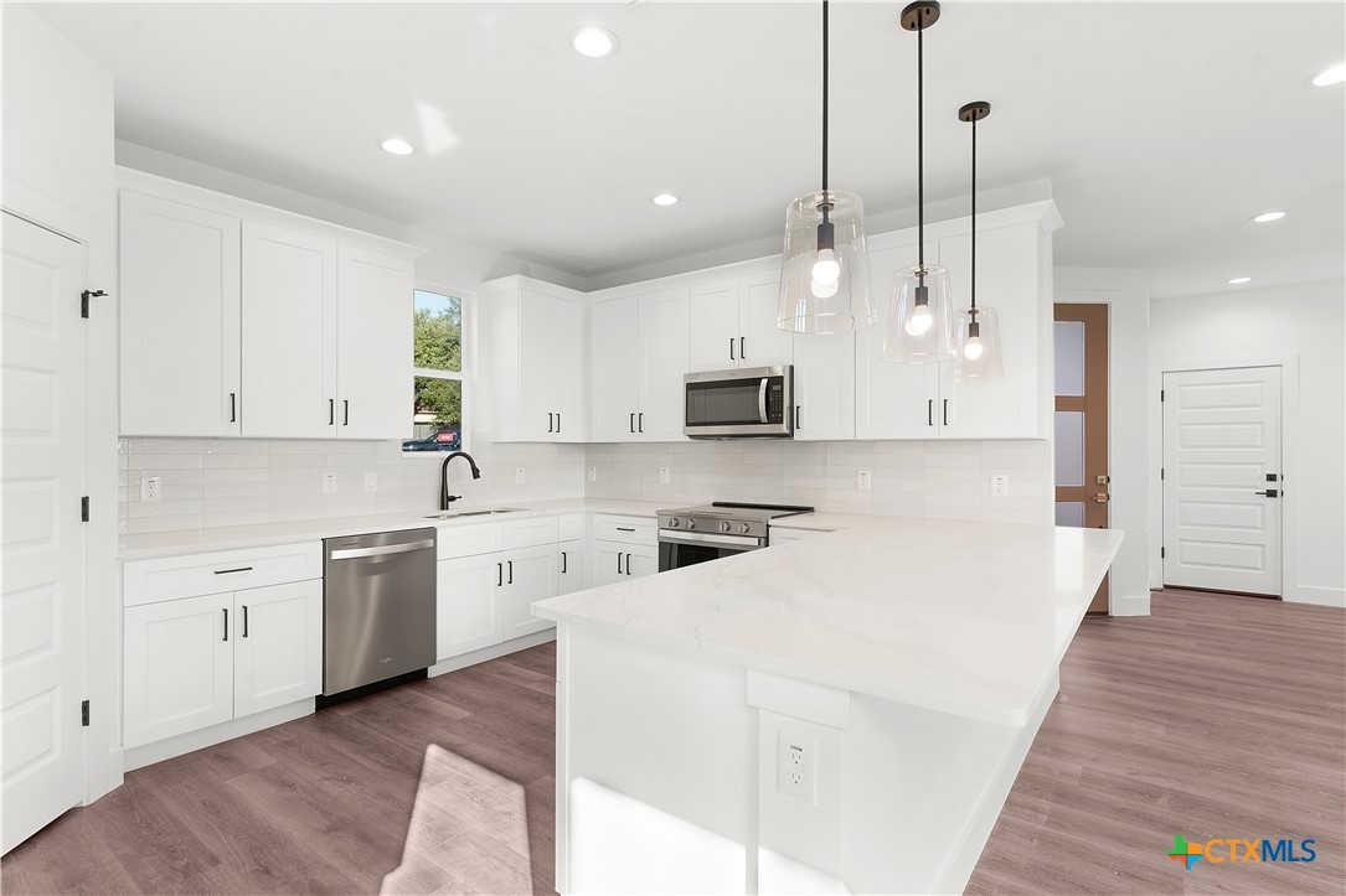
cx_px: 673
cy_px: 448
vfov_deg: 70.4
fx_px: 635
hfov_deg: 93.3
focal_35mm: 17
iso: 100
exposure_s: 1/6
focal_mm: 17
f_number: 10
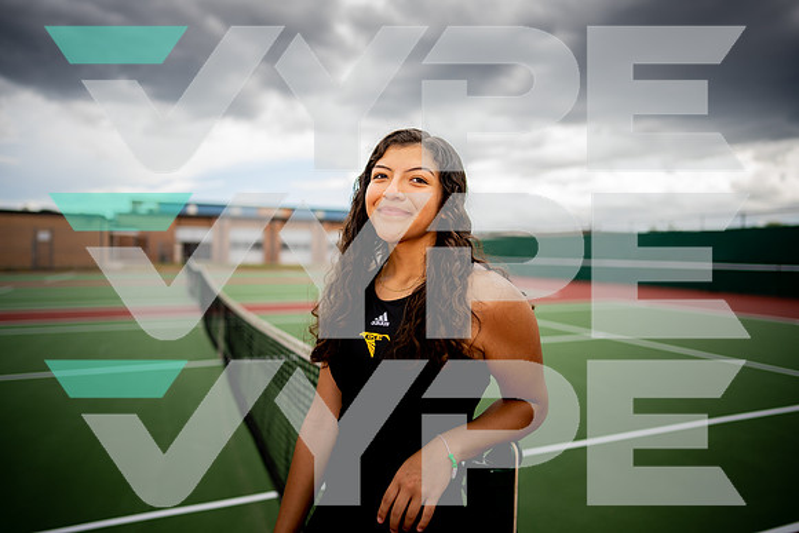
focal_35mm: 24
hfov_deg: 73.7
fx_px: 533
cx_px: 400
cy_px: 266
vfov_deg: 53.2
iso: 50
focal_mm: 24
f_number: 1.4
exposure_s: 1/1250
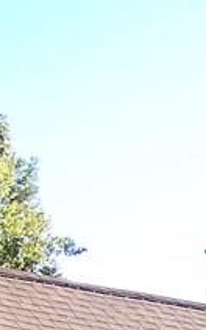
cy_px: 461
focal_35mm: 185
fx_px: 1661
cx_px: 417
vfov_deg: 11.0
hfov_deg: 6.9
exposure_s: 1/250
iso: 67
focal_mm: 5.85
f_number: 2.8
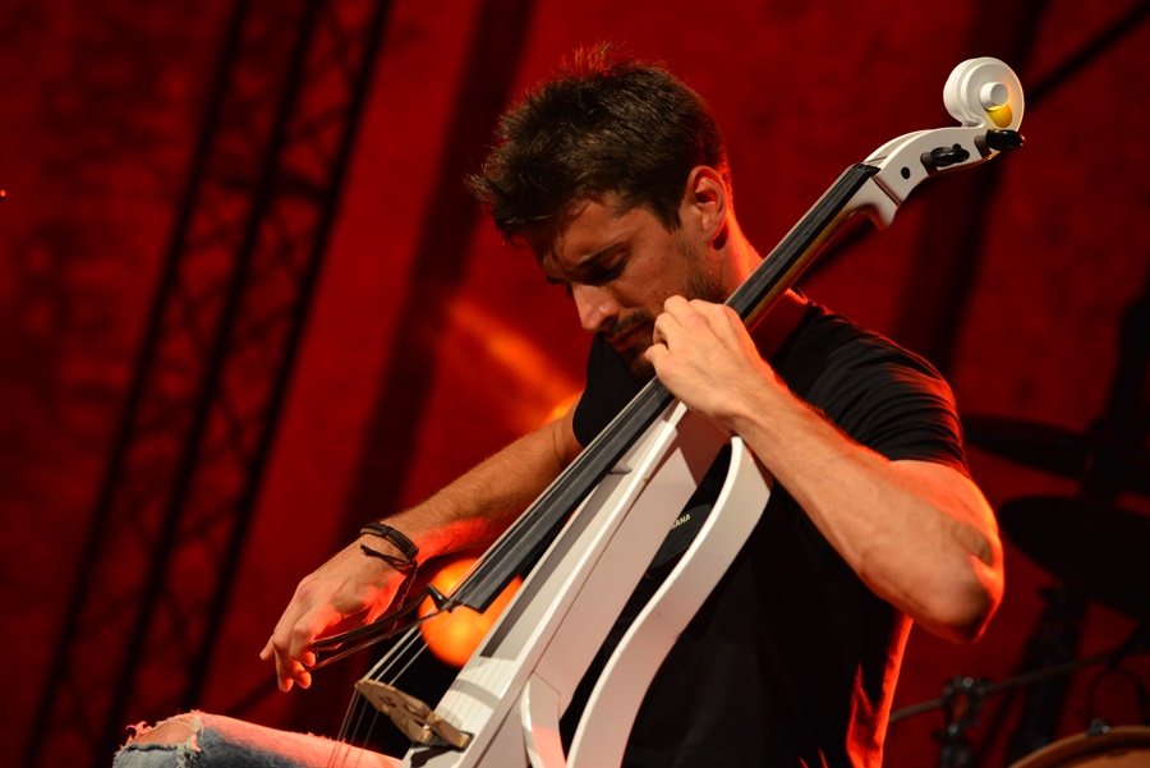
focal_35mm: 155
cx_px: 575
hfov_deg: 13.2
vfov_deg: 8.9
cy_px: 384
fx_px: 4954
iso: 1600
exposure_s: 1/100
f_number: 5.6
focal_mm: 155
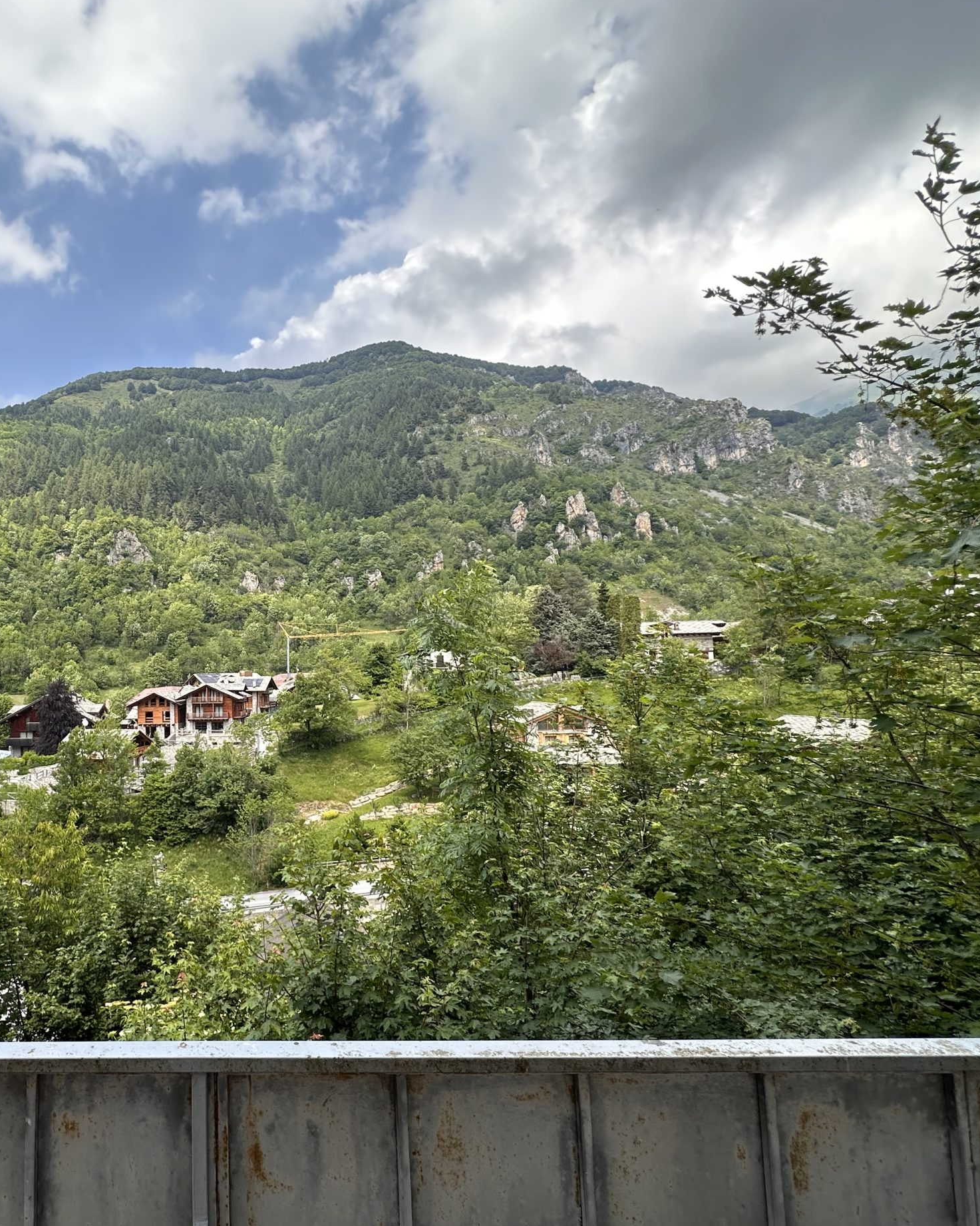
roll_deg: +1.1
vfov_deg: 83.2
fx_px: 689
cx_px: 231
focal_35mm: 19
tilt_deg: +3.5
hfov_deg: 65.9
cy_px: 636
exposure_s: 1/609
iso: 40
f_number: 2.2
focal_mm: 2.22
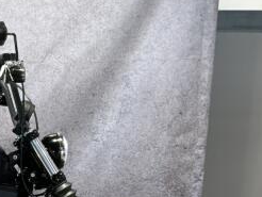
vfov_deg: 16.2
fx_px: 689
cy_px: 136
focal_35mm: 91
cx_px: -83
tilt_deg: -10.3
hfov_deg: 19.7
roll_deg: +0.1
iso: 64
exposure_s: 1/101
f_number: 1.8
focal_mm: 3
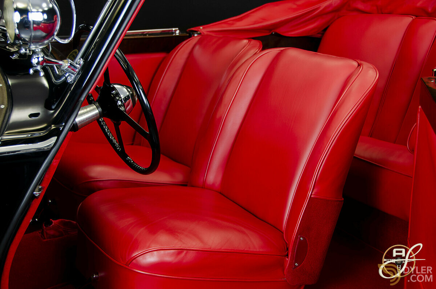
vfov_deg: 25.6
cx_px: 218
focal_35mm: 52
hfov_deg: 37.9
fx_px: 635
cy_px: 144
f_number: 4.2
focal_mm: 35
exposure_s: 1/8
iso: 200
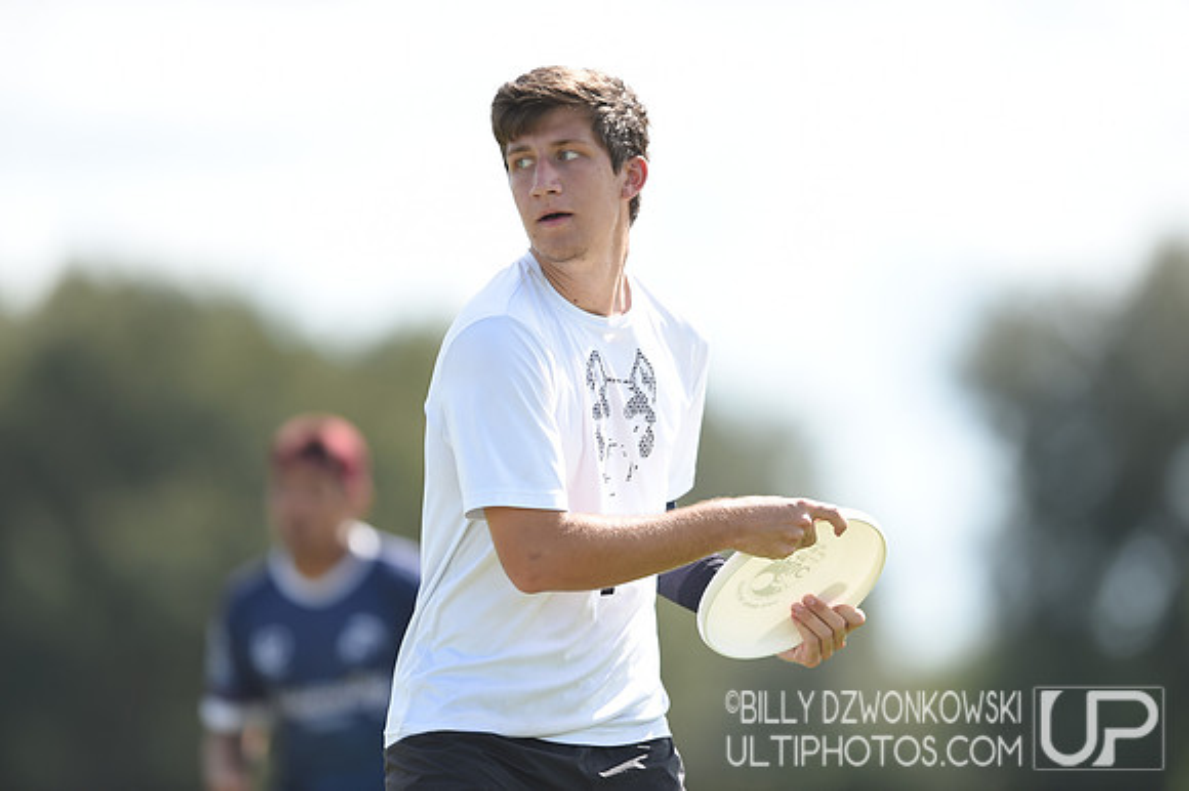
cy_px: 396
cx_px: 594
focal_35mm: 400
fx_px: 13203
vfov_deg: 3.4
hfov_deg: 5.2
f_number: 2.8
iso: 200
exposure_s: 1/1600
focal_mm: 400
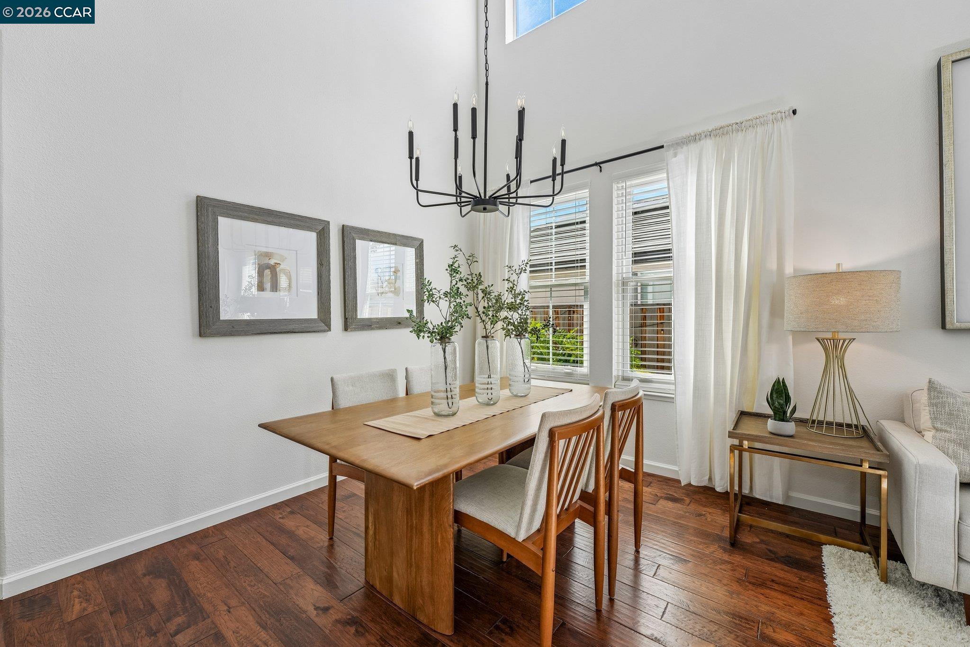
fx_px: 377
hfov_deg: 104.3
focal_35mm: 14
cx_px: 485
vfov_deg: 81.2
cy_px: 324
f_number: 8
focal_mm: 14
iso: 500
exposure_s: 1/80
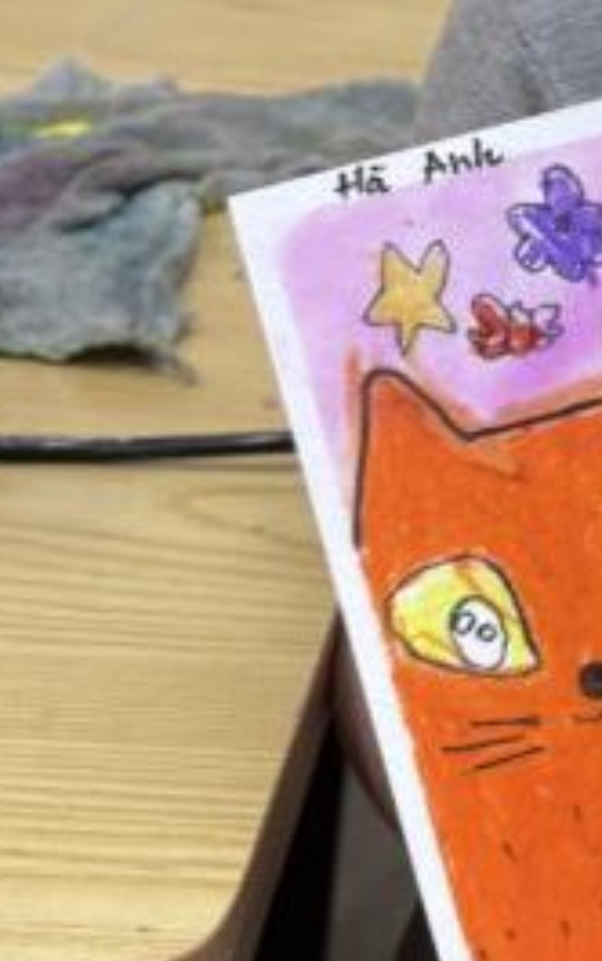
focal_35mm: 96
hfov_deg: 12.1
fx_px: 2516
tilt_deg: -8.3
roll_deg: -9.2
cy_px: 7
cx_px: 1219
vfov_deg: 20.9
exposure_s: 1/100
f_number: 1.78
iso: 64
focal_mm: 6.76
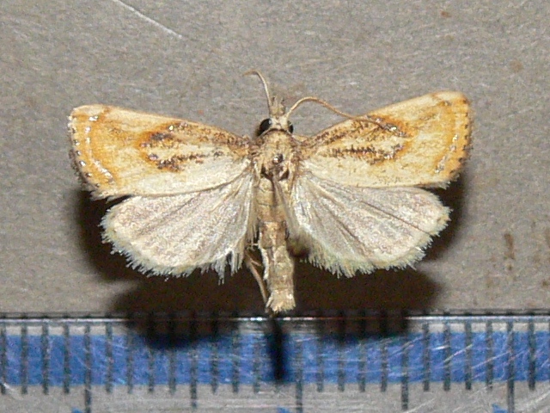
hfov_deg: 50.1
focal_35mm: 37
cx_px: 275
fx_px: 588
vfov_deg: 38.7
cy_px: 206
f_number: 4
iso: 100
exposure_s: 1/30
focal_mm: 7.8
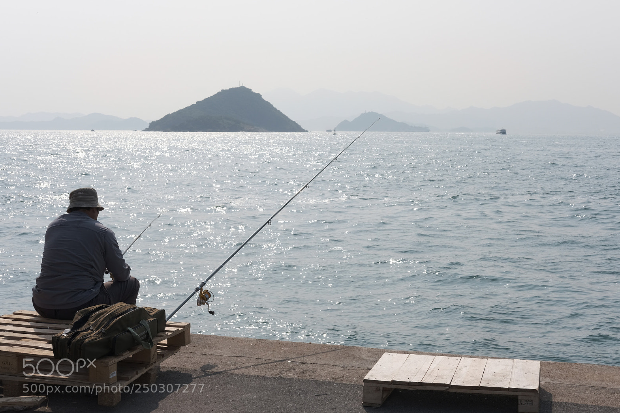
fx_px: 930
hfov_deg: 36.9
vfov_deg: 25.1
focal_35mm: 54
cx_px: 314
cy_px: 209
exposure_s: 1/800
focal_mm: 35
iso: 200
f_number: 8
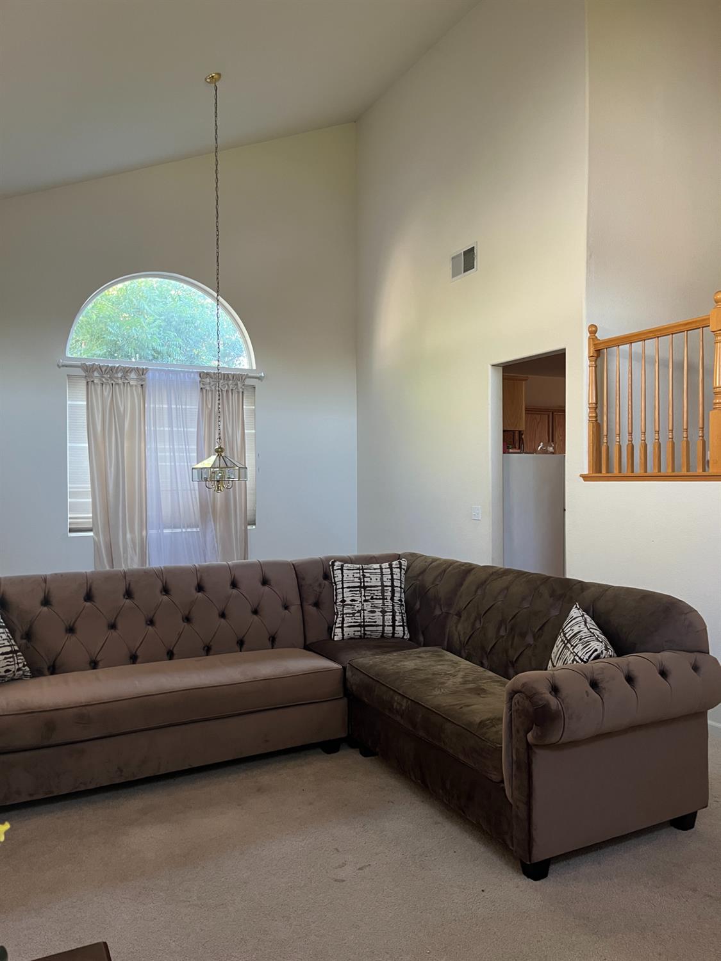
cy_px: 480
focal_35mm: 26
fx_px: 722
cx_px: 360
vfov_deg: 67.3
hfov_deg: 53.1
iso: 200
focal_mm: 5.1
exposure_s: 1/60
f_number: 1.6
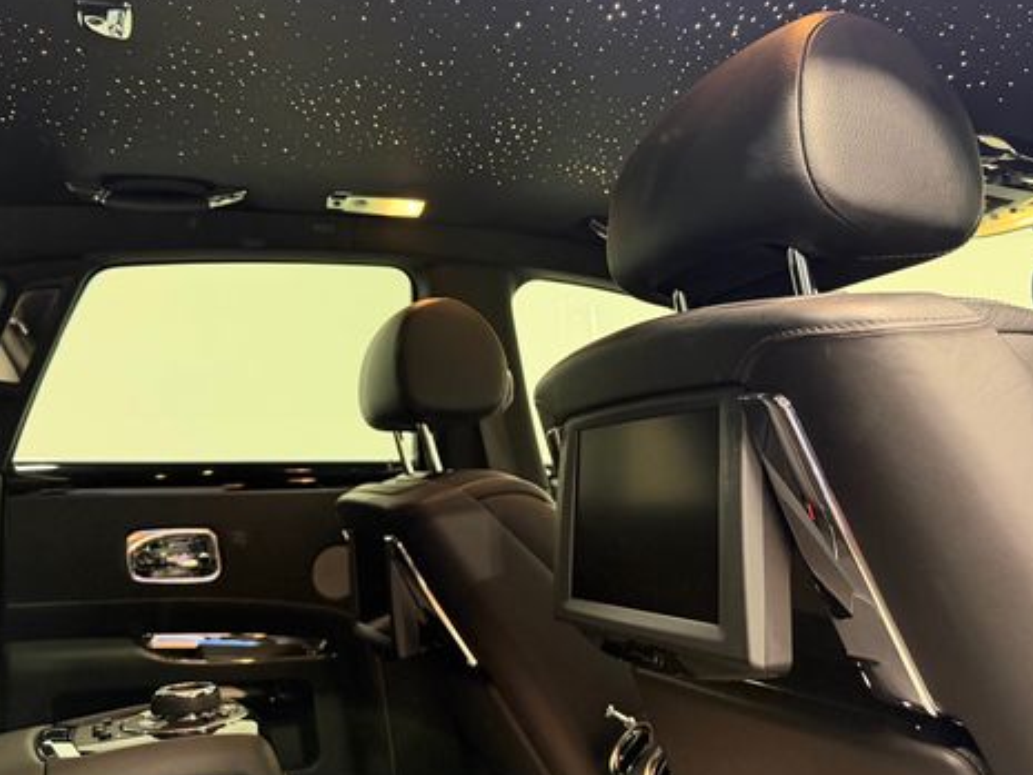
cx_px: 515
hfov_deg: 55.3
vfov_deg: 42.5
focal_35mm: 33
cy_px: 271
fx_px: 985
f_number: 1.78
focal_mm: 6.76
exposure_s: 1/60
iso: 400
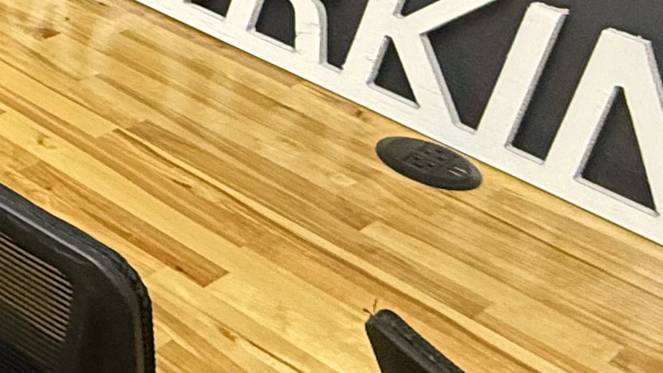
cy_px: -124
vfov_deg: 15.7
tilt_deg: -19.9
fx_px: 1284
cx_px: -402
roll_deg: -2.5
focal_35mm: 73
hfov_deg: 22.3
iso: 320
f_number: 2.2
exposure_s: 1/60
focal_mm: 2.22
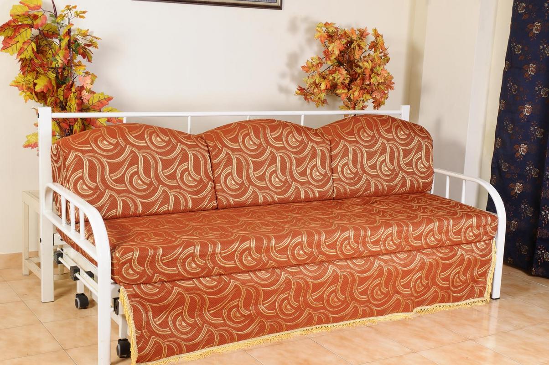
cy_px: 182
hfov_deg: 37.9
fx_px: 800
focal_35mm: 52
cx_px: 274
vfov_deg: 25.7
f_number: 11
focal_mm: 35
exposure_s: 1/125
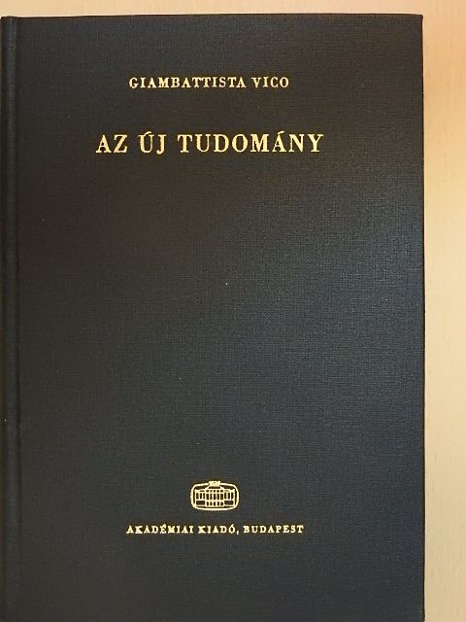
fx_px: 1436
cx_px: 233
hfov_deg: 18.4
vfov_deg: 24.4
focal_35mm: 80
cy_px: 311
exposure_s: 1/50
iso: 1600
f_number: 4.5
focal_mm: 14.3
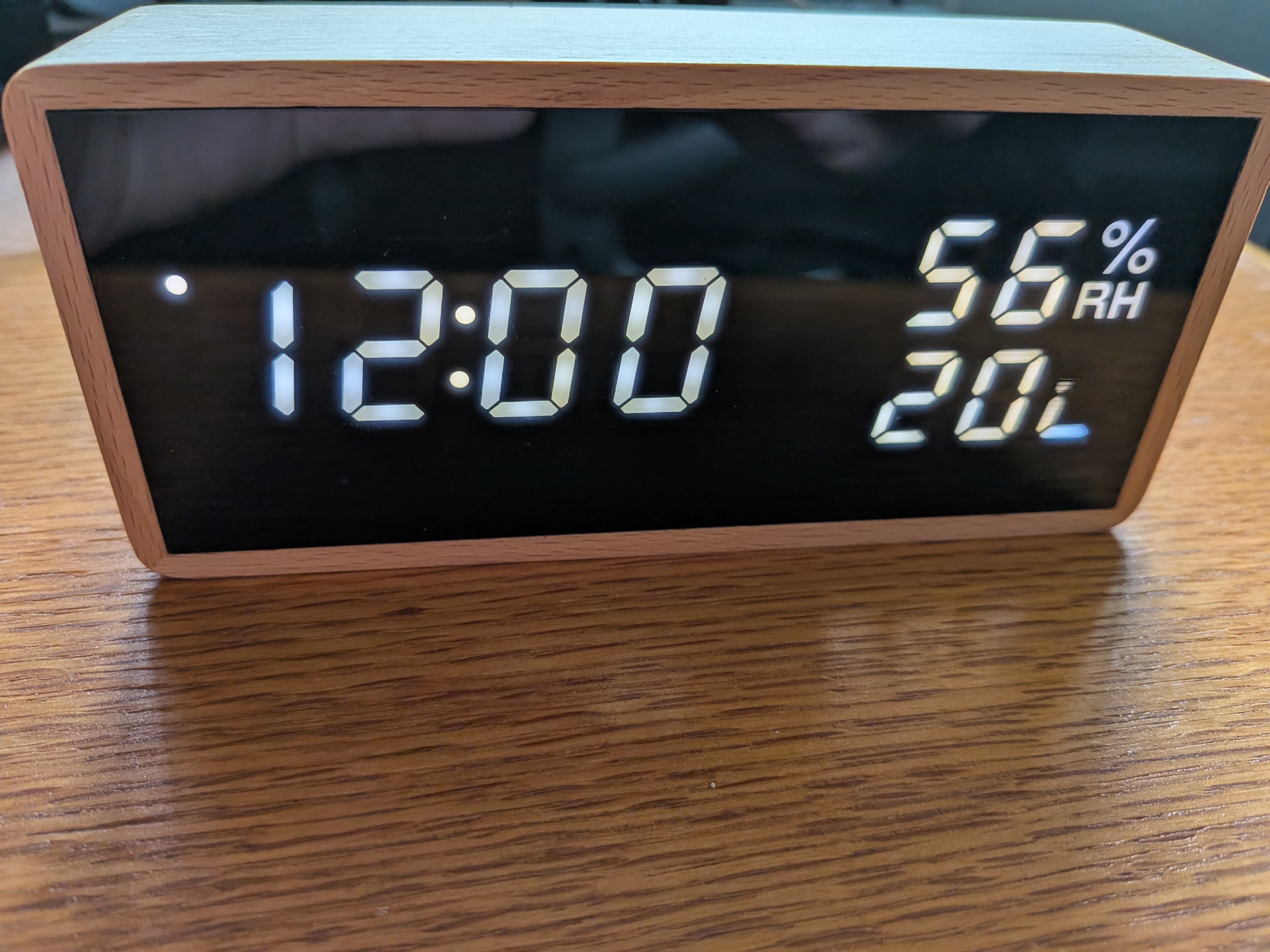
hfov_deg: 71.6
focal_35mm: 24
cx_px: 635
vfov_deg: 56.8
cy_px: 476
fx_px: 881
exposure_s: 1/120
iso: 183
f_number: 1.7
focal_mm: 4.53
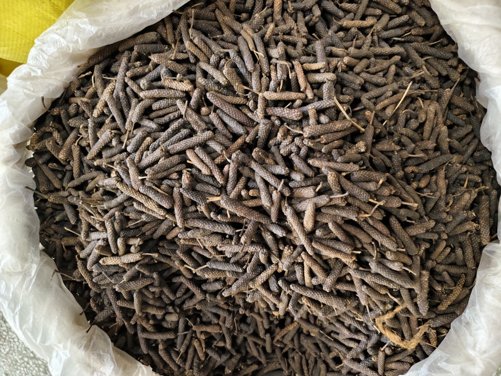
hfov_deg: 73.9
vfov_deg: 58.9
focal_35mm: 23
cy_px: 188
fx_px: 333
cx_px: 250
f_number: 1.88
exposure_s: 1/100
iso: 338
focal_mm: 5.56
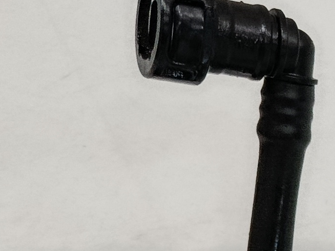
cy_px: 487
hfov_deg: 11.2
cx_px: 870
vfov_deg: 9.9
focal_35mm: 140
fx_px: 1354
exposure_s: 1/100
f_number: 1.7
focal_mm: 5.24
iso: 853
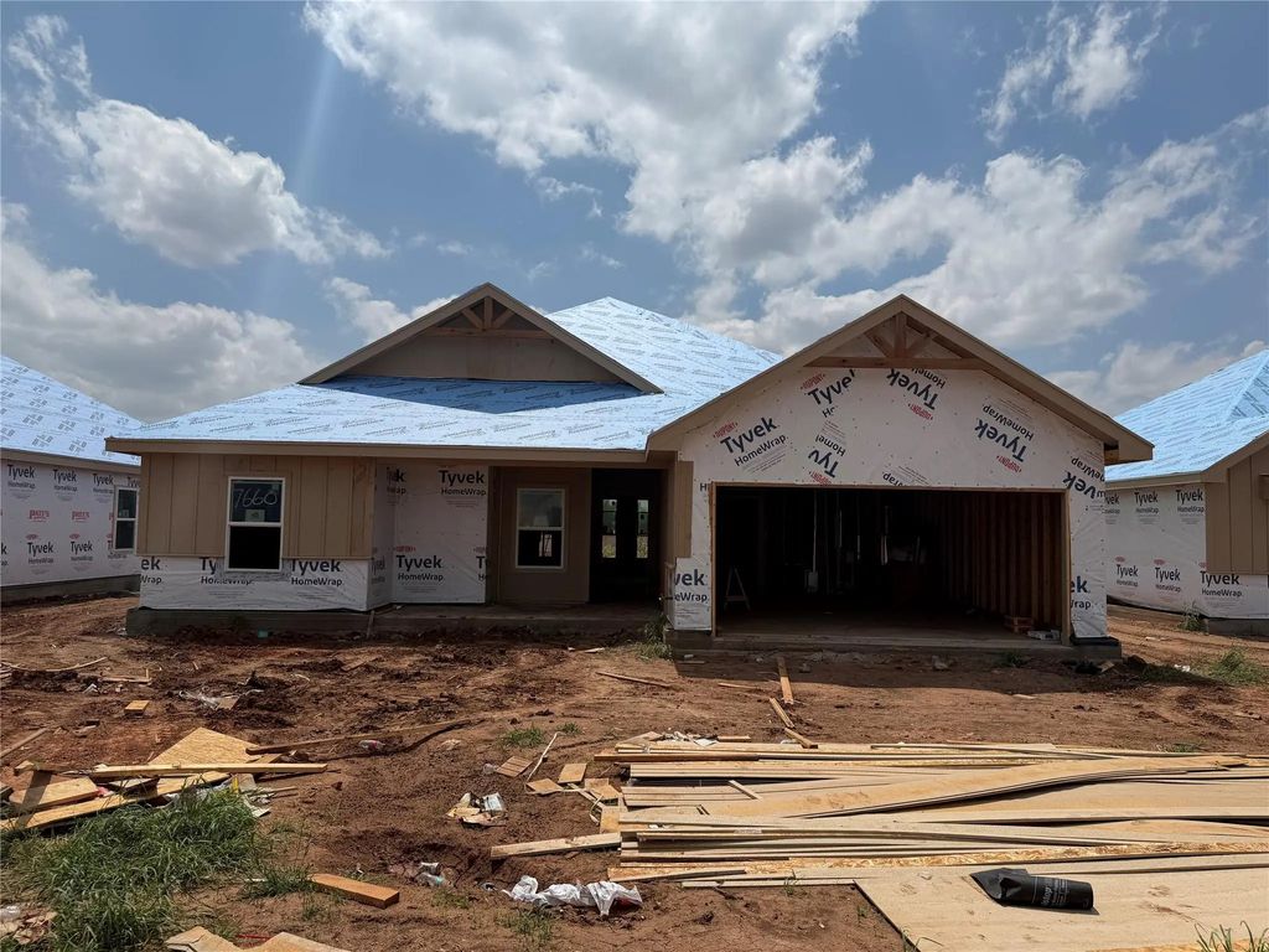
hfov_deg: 71.6
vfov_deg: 56.8
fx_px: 880
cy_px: 476
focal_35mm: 24
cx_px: 634
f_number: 1.78
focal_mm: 6.76
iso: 80
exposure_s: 1/14286
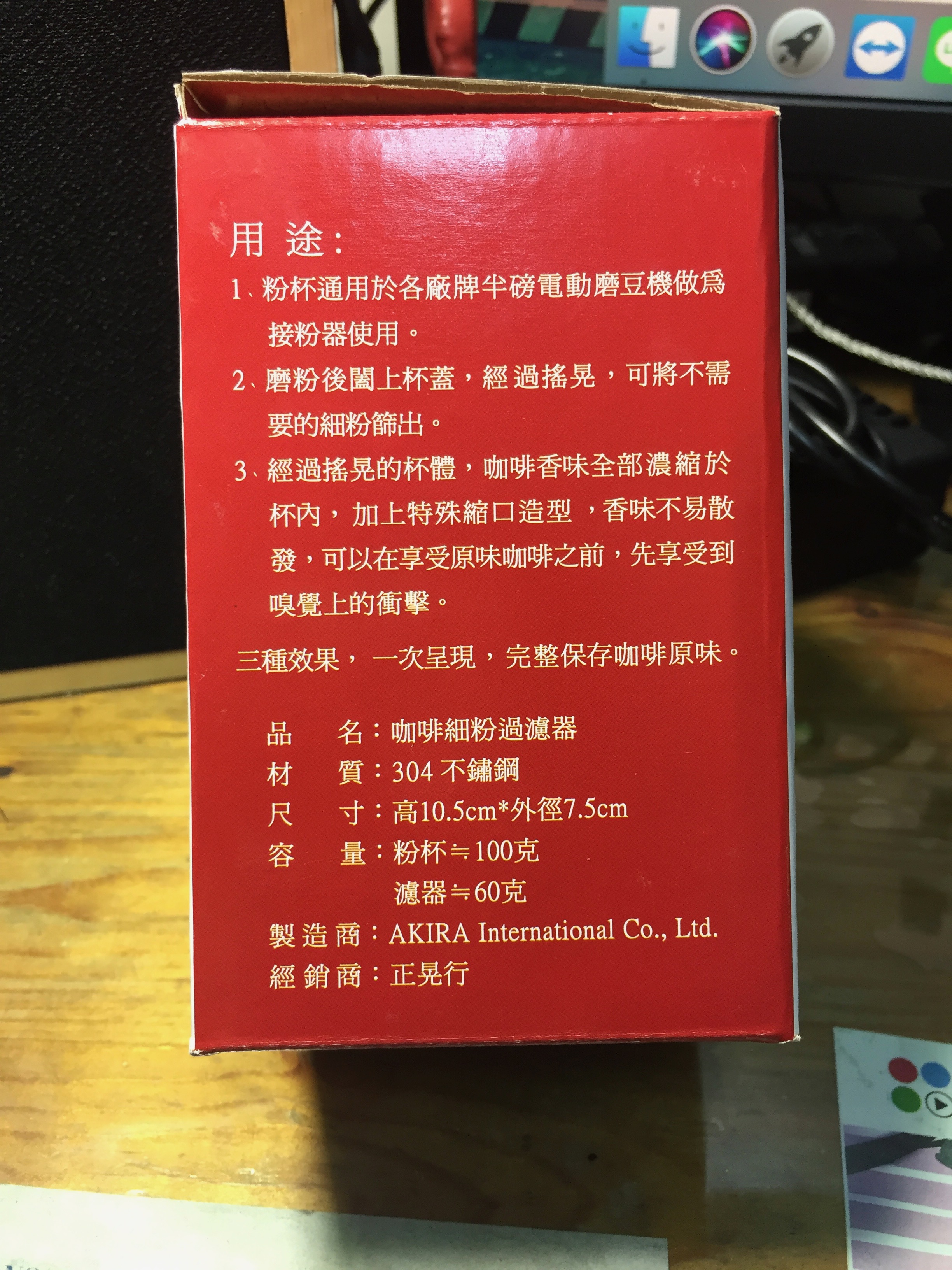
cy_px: 635
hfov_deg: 48.2
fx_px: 1063
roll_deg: +2.6
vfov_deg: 61.7
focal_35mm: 29
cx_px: 476
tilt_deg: -39.3
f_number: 2.2
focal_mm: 4.15
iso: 80
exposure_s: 1/30
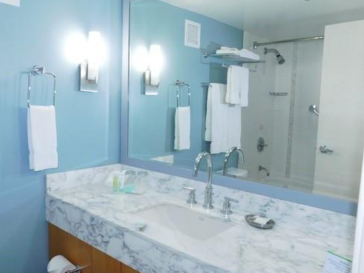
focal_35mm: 30
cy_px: 139
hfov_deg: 59.4
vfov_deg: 46.8
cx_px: 144
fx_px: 315
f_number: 3
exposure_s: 1/30
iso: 180
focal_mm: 4
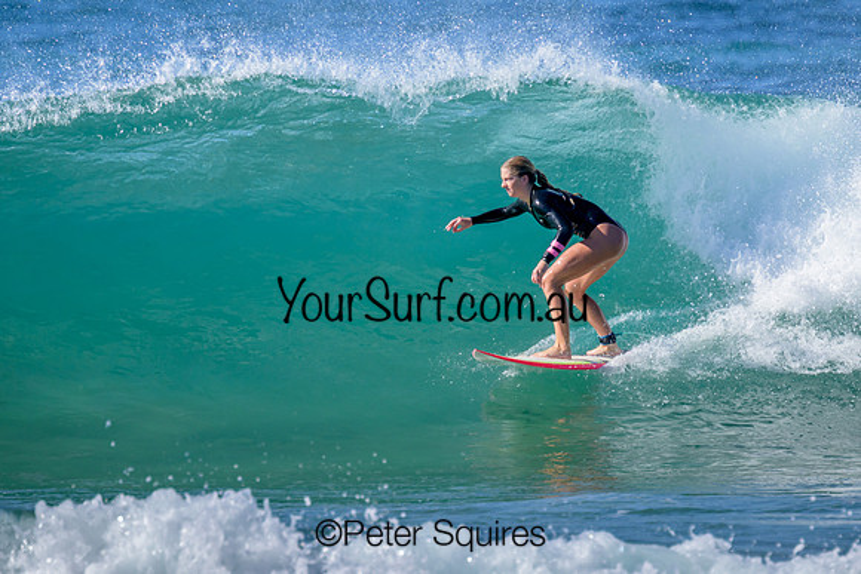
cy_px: 206
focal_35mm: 1090
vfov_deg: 1.3
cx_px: 437
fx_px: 26076
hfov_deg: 1.9
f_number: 11
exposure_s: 1/800
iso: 450
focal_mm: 800
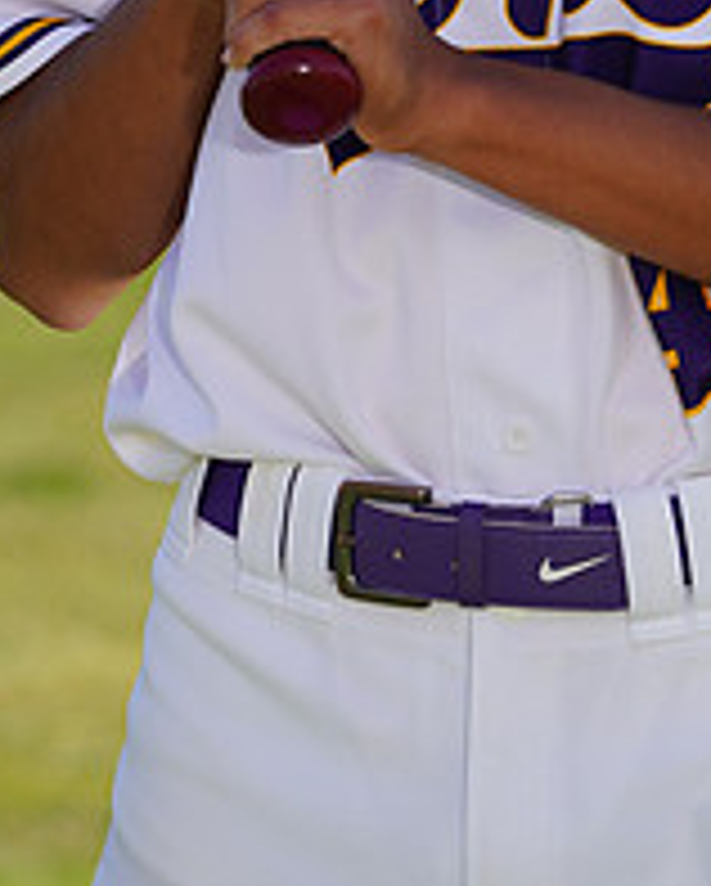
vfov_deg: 2.7
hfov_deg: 2.1
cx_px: 630
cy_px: -405
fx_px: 18988
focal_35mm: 723
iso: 100
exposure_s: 1/250
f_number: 8
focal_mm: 262
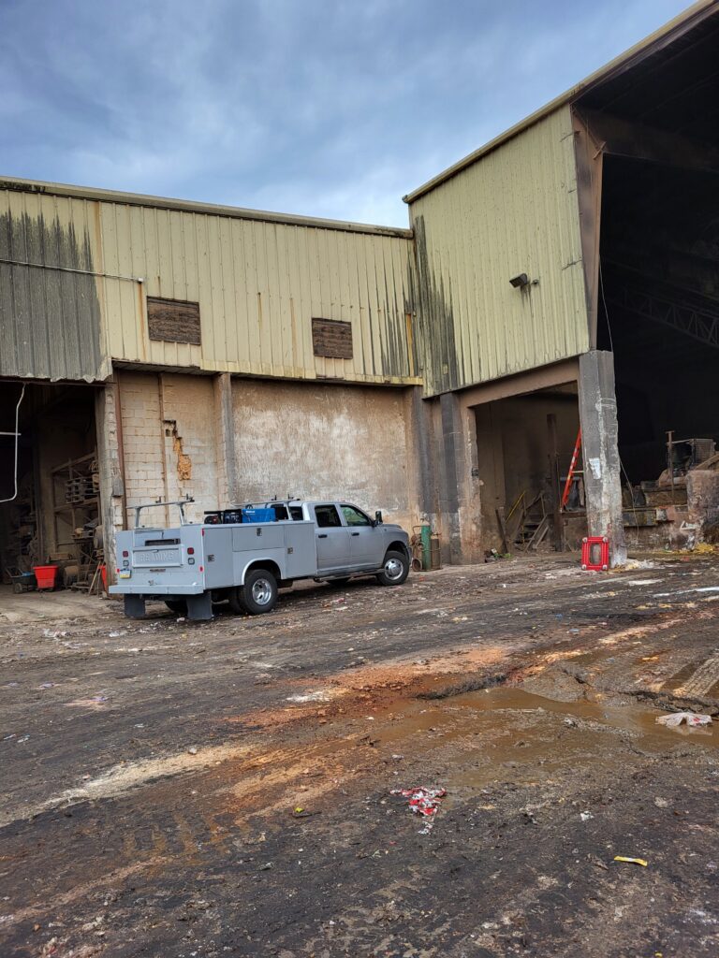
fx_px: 720
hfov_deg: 53.1
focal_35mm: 26
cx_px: 360
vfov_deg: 67.3
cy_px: 479
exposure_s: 1/1093
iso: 40
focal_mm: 5.4
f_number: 1.8
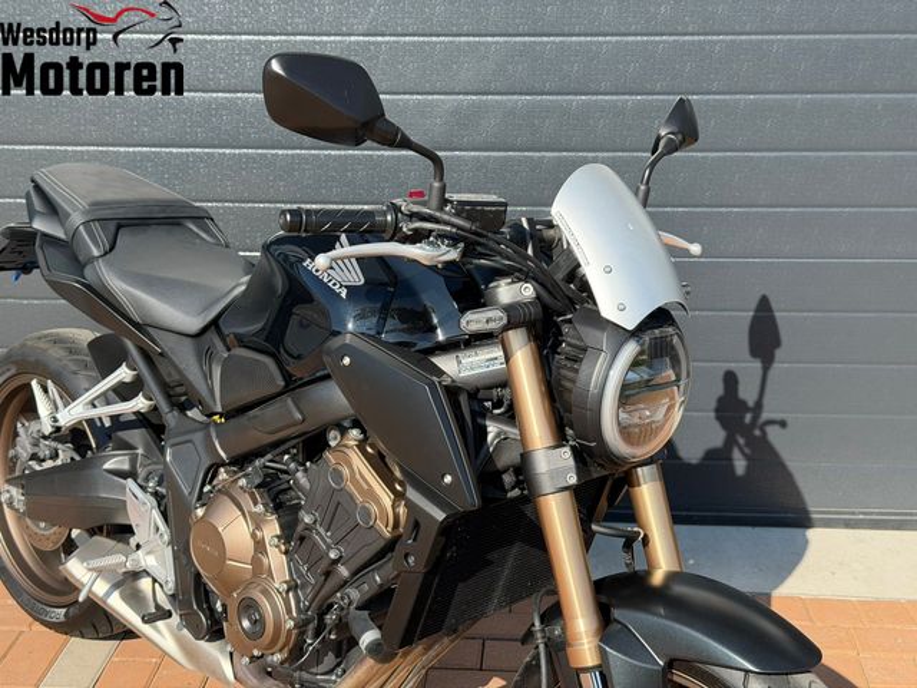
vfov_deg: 30.3
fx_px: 1272
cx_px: 458
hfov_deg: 39.7
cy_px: 344
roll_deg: +0.5
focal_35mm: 48
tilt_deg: -19.0
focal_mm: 6.76
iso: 100
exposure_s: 1/2667
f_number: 1.78
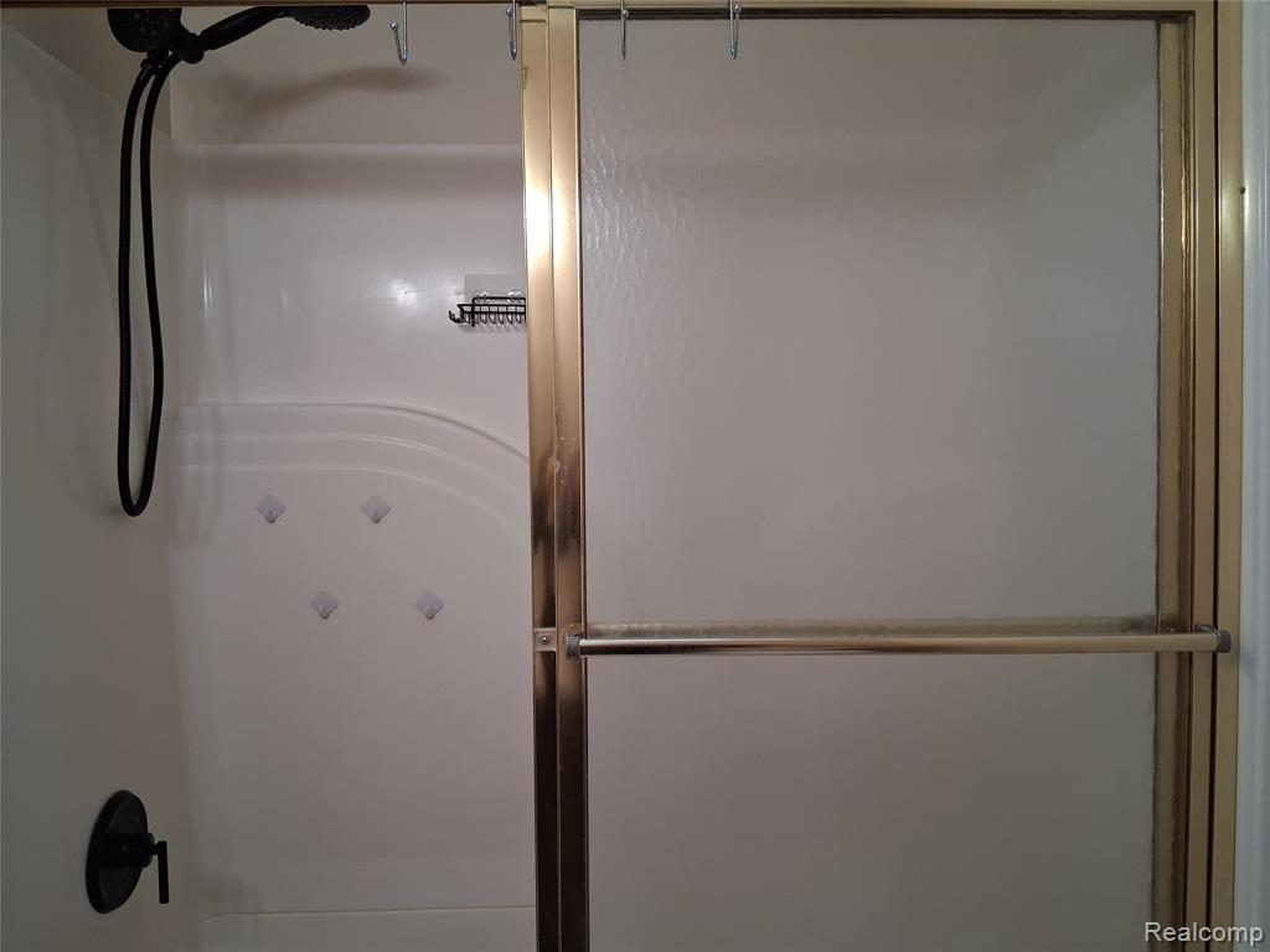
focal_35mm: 26
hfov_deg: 67.3
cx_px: 635
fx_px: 954
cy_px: 476
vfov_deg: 53.1
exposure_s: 1/60
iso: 250
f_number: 1.8
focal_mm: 3.98
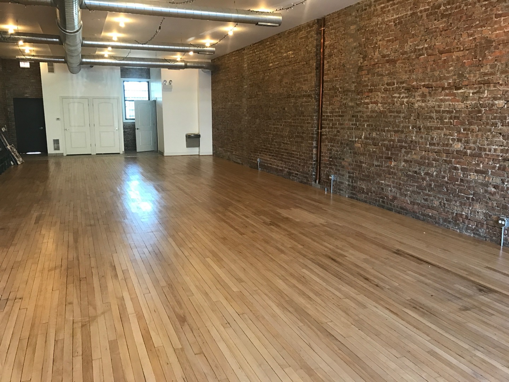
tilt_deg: -10.5
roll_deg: +1.2
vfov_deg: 49.7
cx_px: 254
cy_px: 191
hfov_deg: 63.4
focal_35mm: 28
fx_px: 412
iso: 32
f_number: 1.8
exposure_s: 1/30
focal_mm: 3.99
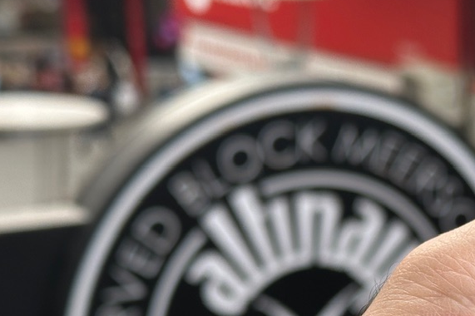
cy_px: 333
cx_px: 449
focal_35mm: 112
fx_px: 1477
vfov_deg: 12.1
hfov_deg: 17.9
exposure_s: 1/690
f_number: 1.78
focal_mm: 6.86
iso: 64
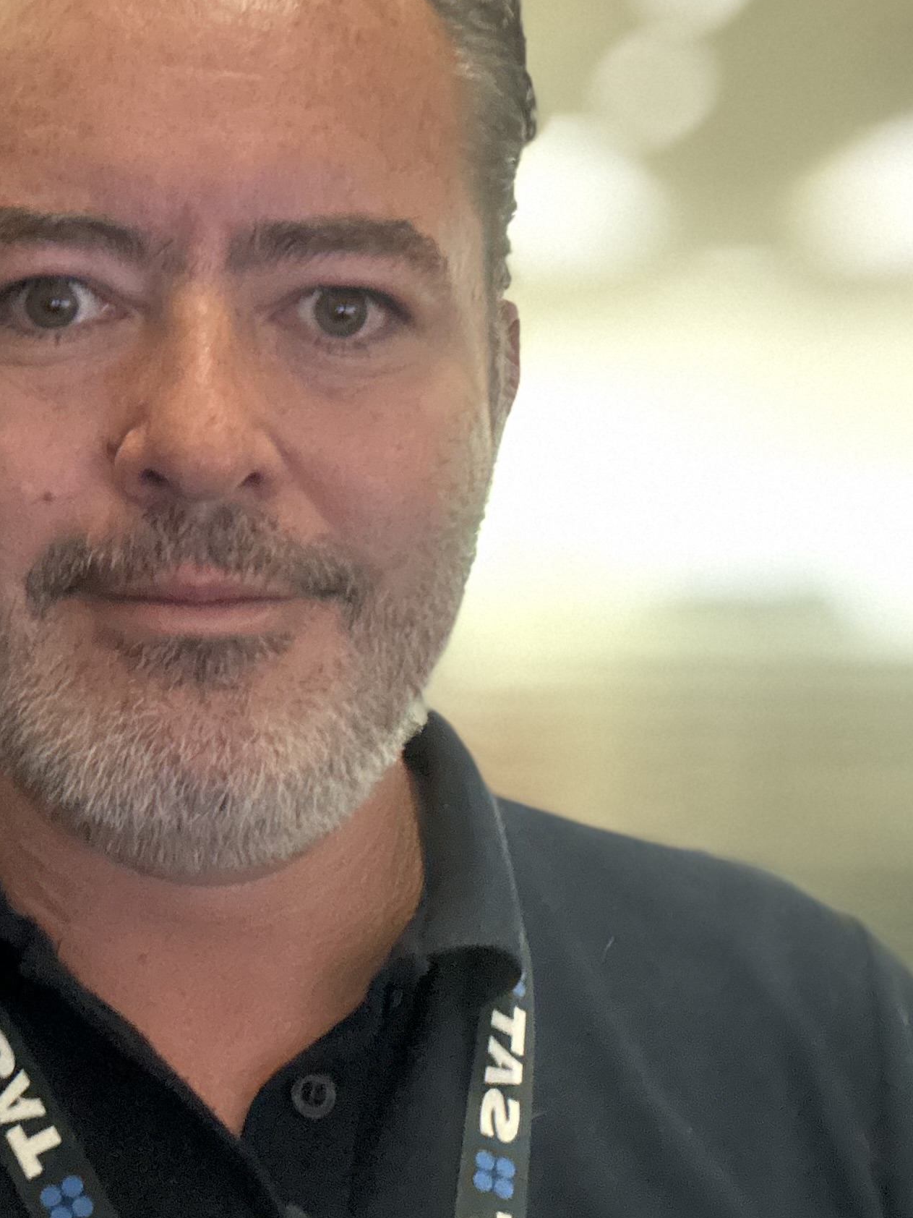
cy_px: 510
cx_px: 189
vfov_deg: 34.9
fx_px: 1934
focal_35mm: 55
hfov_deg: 26.1
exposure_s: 1/24
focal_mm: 2.69
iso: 640
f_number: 1.9
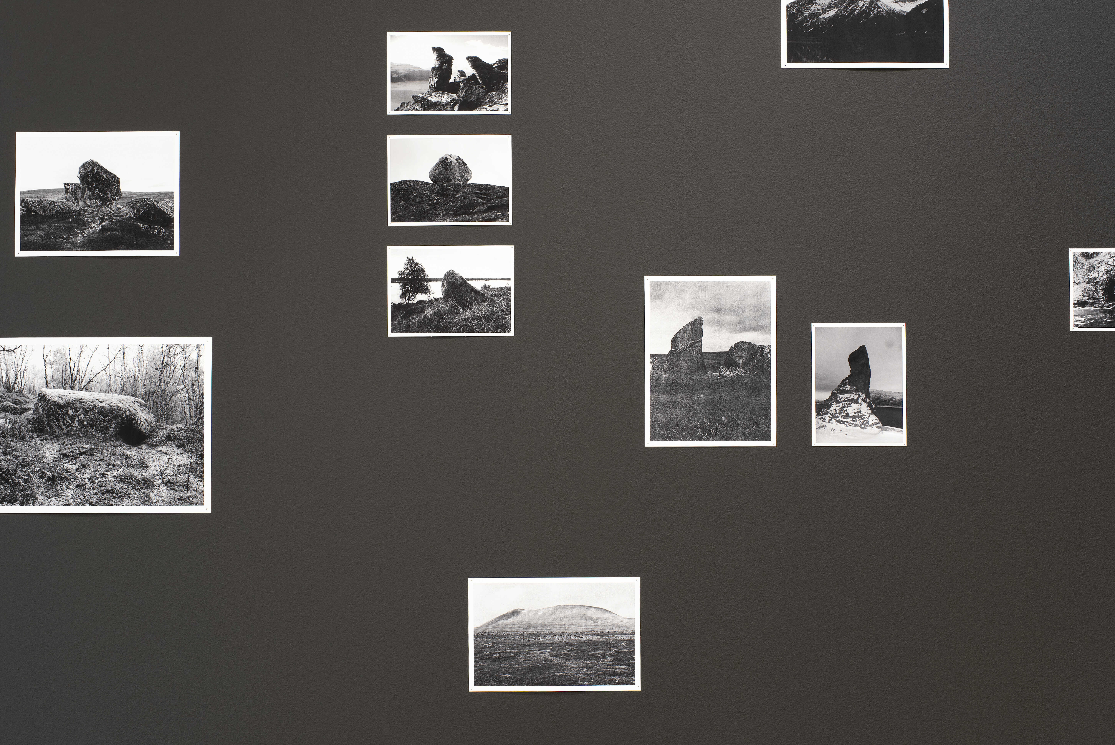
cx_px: 558
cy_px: 372
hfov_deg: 39.6
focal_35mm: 50
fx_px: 1549
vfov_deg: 27.0
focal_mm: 50
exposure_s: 1.3
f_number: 11
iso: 160
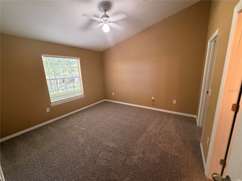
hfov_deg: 102.1
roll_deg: +2.2
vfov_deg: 85.7
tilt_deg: -11.0
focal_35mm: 14
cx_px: 121
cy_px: 90
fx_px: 98
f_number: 2.2
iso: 500
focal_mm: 2.22
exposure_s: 1/60
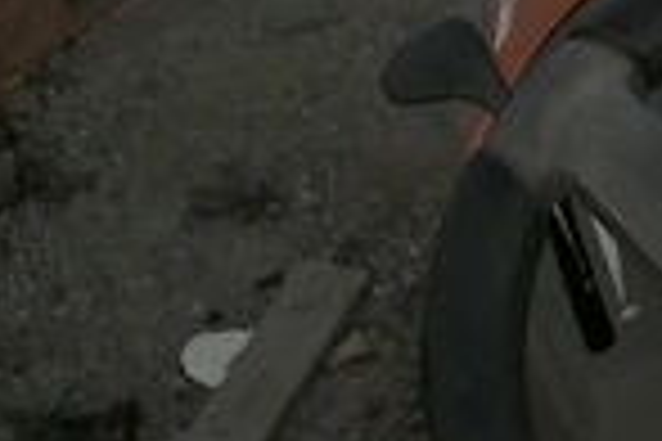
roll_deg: +0.3
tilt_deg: -44.5
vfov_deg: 15.3
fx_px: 1618
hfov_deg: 20.9
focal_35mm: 88
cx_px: 878
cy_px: 410
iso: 800
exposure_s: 1/15
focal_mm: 3.3
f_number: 2.4
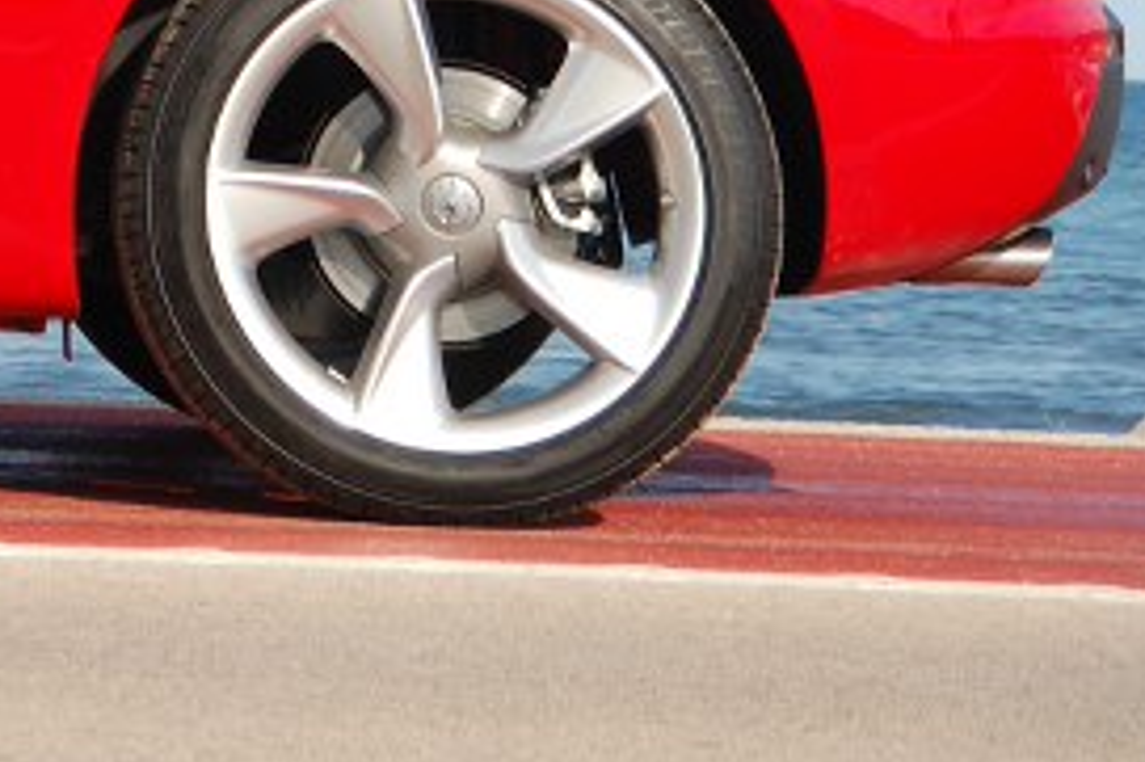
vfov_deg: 3.4
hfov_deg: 5.0
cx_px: -913
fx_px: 12937
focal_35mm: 407
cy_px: -659
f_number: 6.3
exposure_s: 1/640
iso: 200
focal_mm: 72
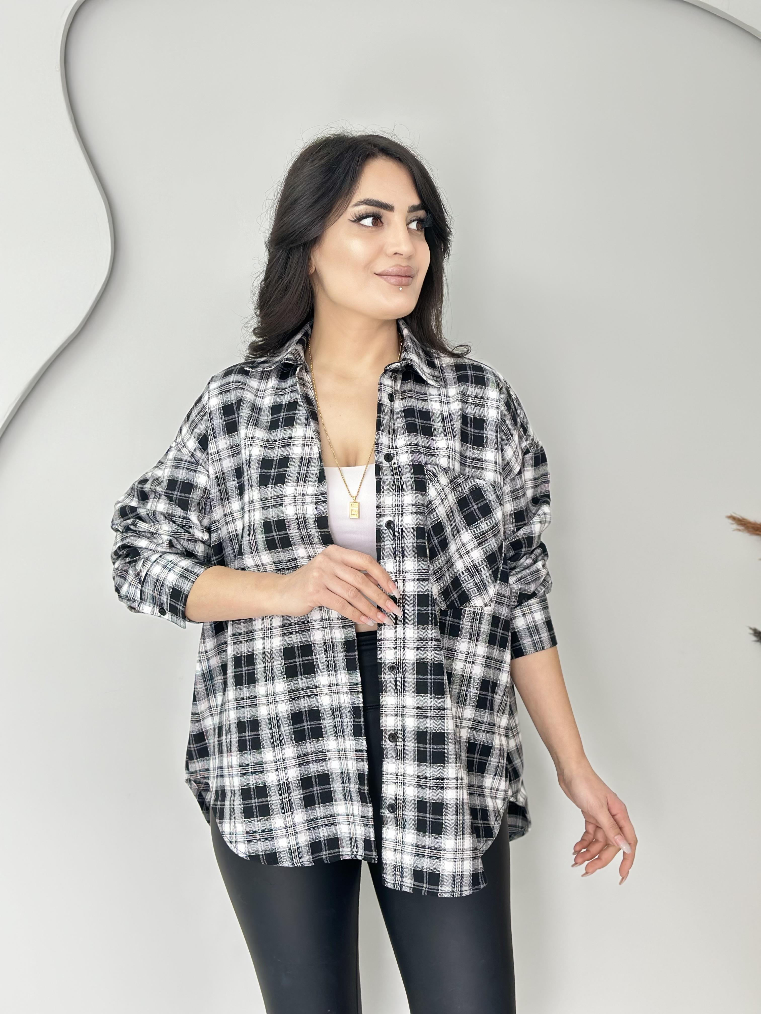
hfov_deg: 30.3
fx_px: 1407
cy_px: 507
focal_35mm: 48
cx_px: 380
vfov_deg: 39.7
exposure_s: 1/100
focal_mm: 6.86
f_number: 1.78
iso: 80
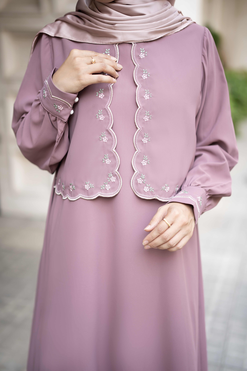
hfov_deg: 27.0
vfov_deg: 39.6
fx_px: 515
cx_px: 124
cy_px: 186
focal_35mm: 50
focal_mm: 50
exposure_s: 1/400
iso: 100
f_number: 1.4
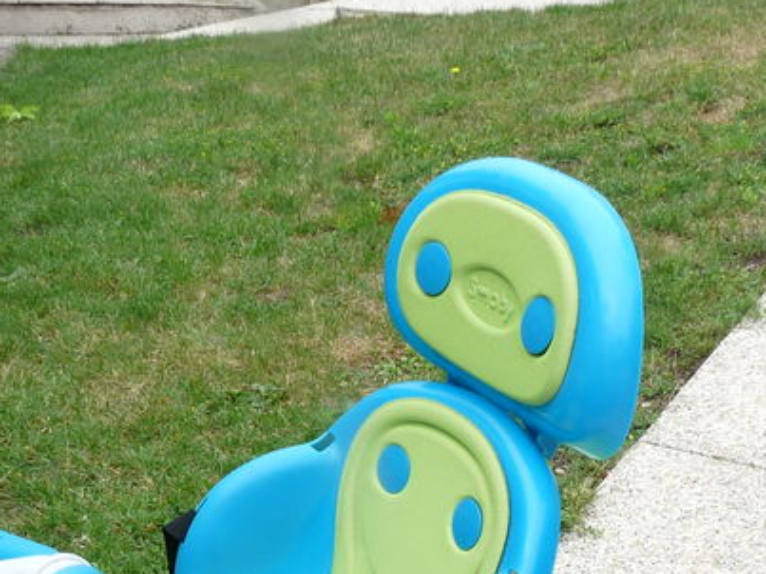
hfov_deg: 29.0
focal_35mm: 67
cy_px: 671
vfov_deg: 20.6
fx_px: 1482
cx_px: 386
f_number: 5
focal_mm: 4.8
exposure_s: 1/200
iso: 100
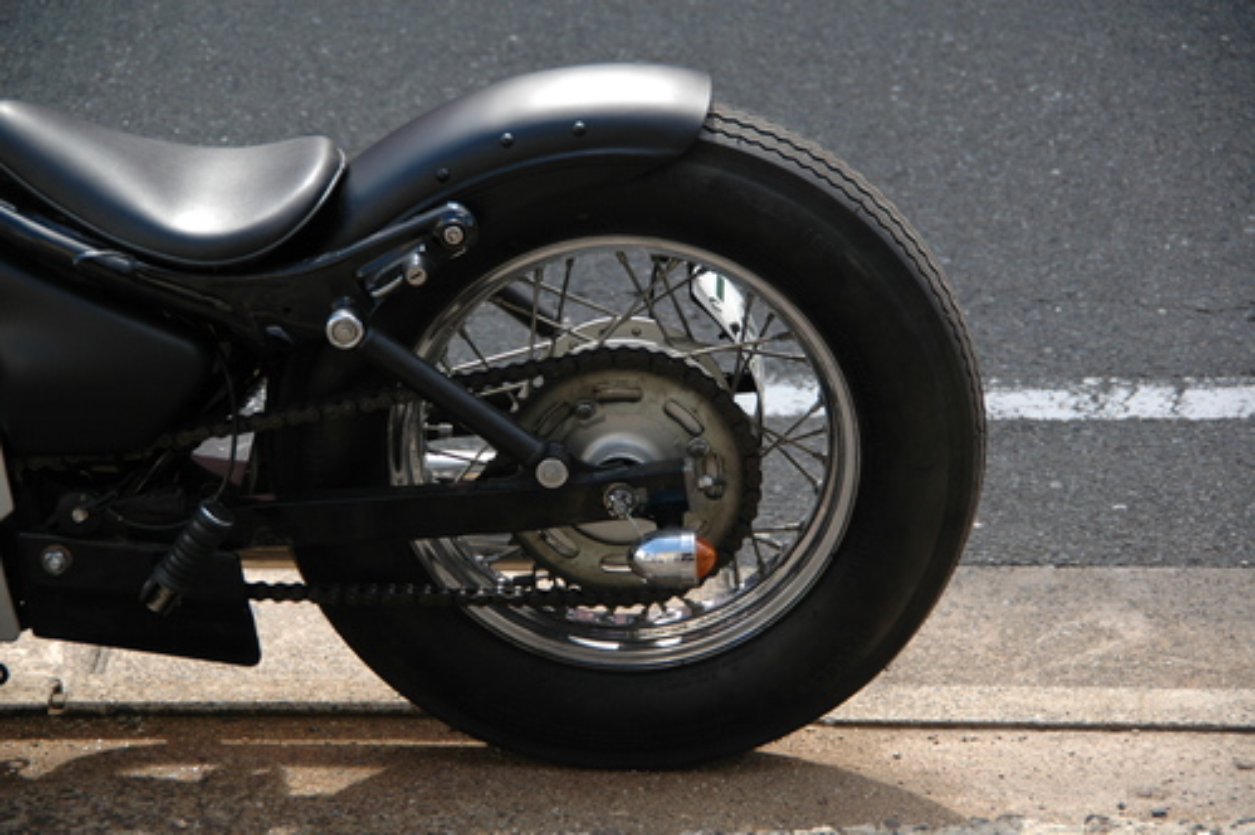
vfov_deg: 9.1
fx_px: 5226
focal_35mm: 150
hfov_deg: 13.7
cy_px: 418
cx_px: 628
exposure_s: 1/250
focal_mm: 100
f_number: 5.6
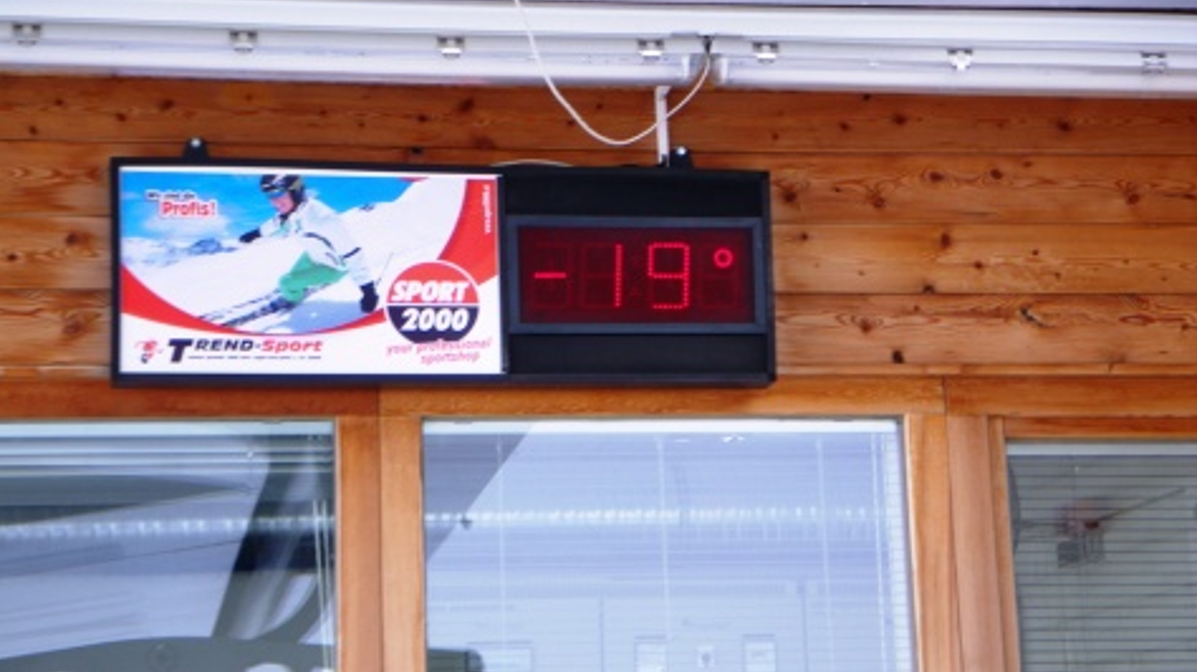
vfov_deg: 14.2
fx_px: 2696
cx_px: 593
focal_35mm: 85
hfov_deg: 25.0
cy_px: 379
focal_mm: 13.7
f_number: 4.8
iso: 64
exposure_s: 1/125
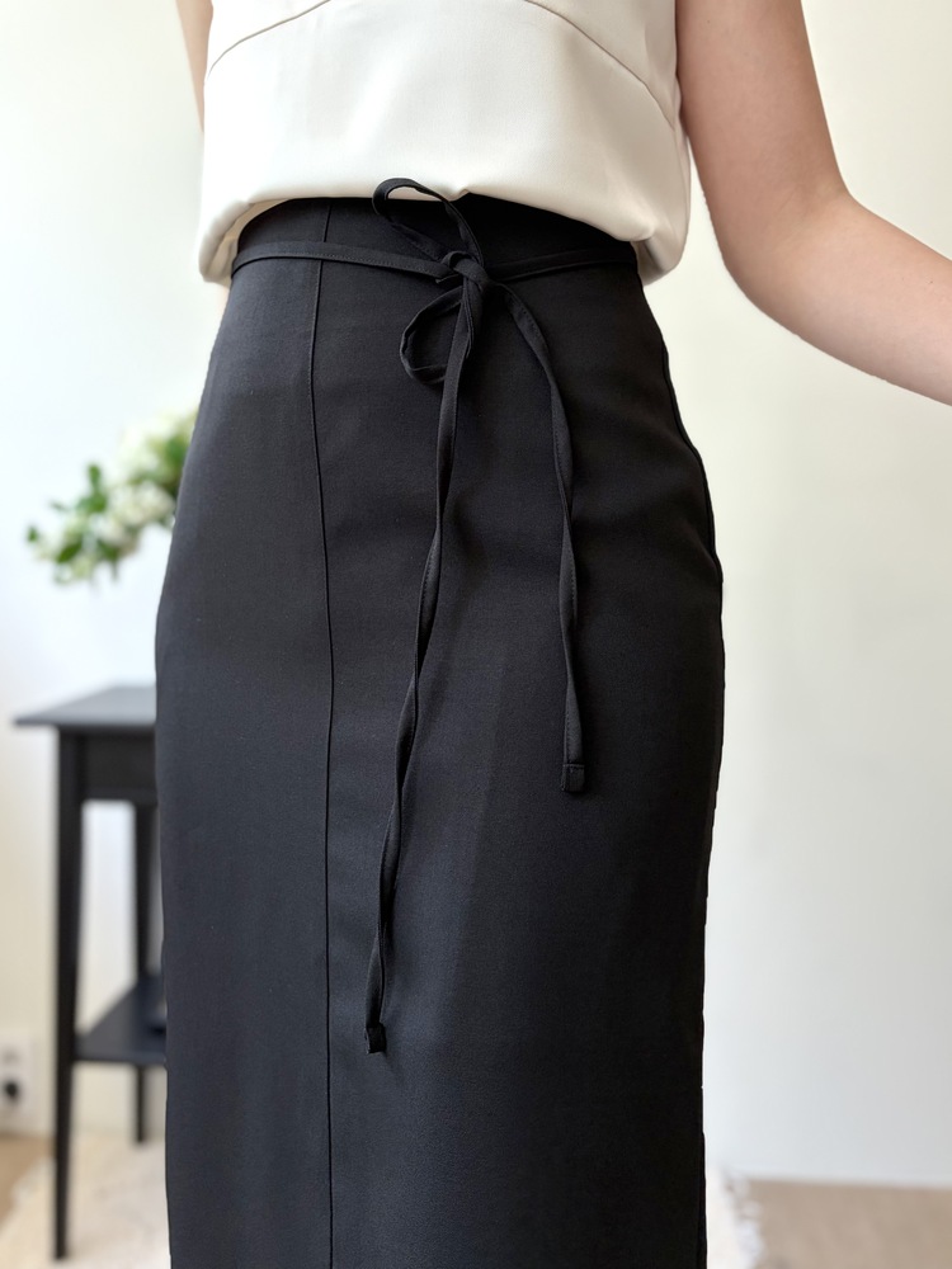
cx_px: 476
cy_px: 634
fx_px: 953
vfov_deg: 67.3
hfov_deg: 53.1
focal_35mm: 26
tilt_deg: +1.4
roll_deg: +0.5
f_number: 1.6
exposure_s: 1/122
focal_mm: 5.96
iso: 100
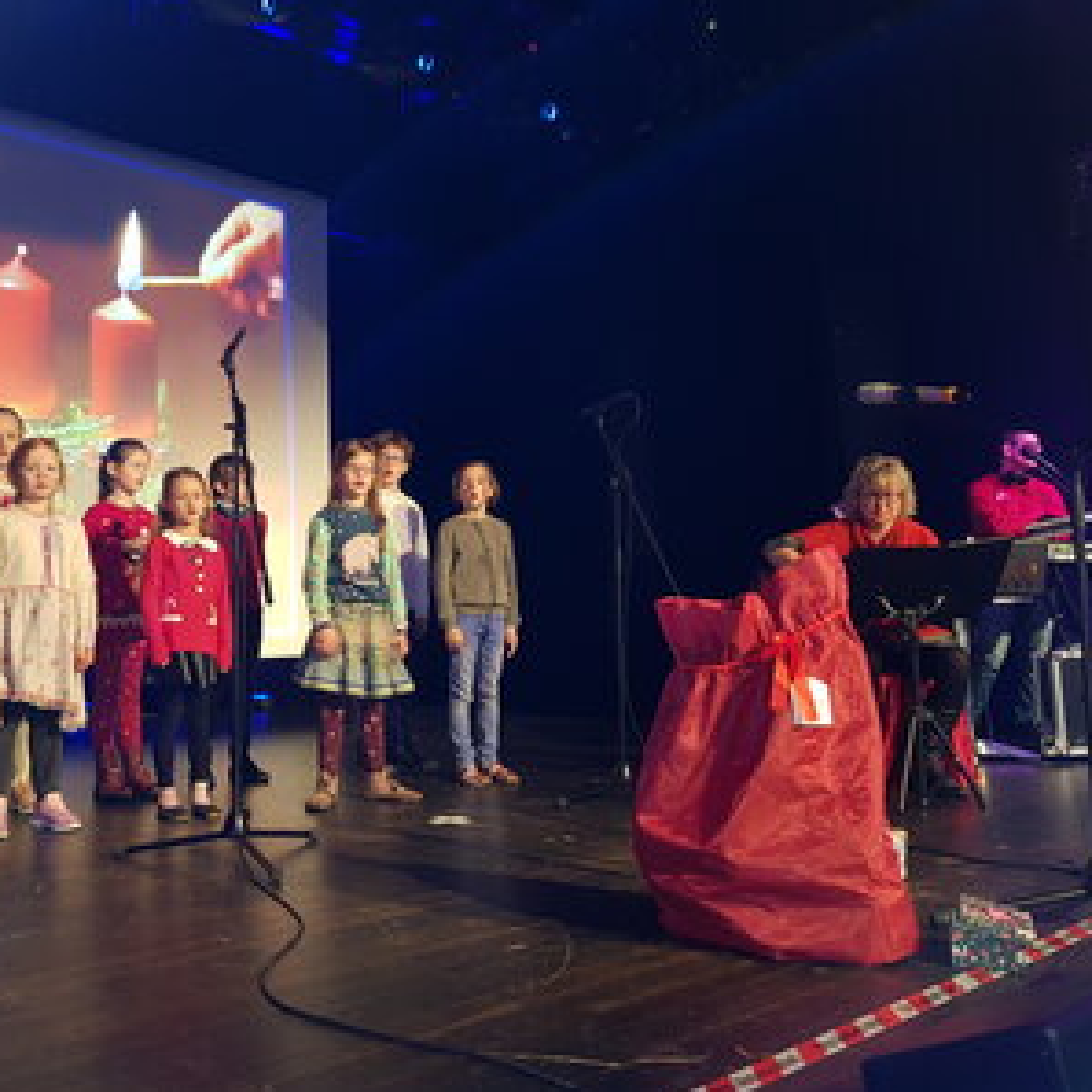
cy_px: 548
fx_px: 1106
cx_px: 393
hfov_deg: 51.8
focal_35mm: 31
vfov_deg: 52.5
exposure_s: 1/20
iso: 160
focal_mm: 4.2
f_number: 1.7
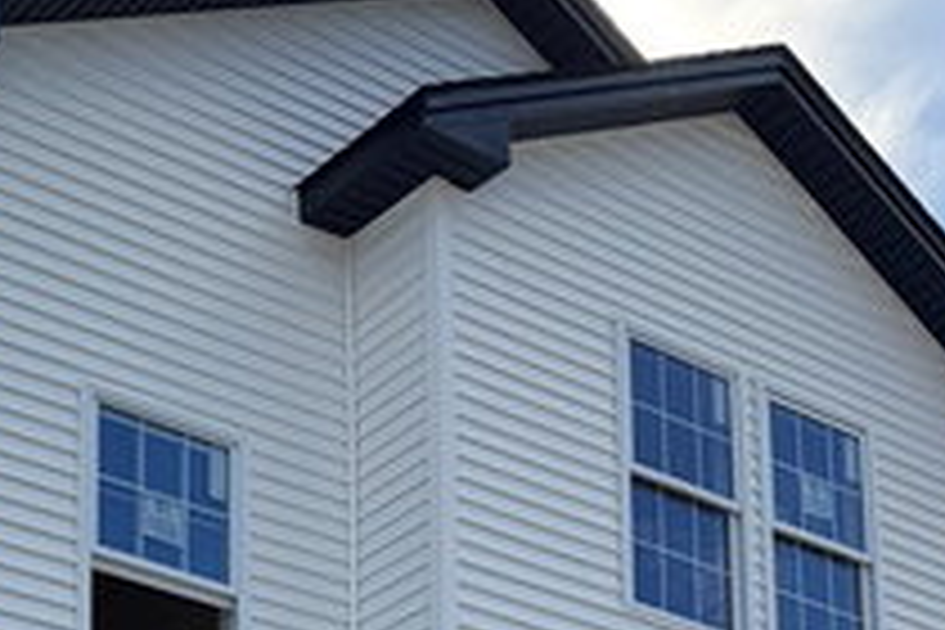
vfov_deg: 14.8
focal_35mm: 81
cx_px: 76
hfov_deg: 24.3
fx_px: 2126
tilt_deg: +10.4
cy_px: 1127
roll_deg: -0.8
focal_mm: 6.76
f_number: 1.78
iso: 100
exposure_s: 1/4673
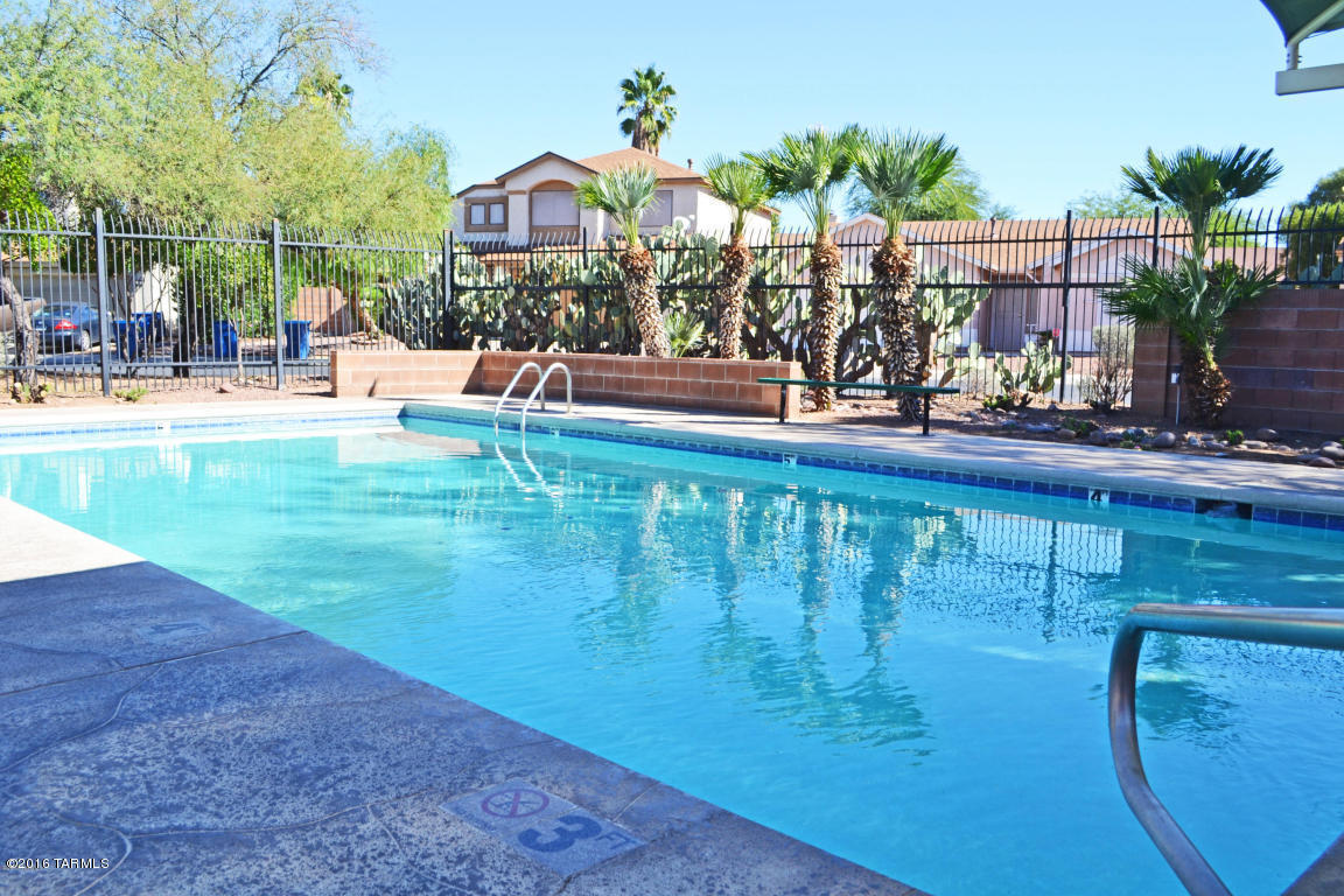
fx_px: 1120
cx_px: 672
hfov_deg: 61.9
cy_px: 448
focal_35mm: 30
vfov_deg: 43.6
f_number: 7.1
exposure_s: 1/200
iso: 100
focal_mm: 20
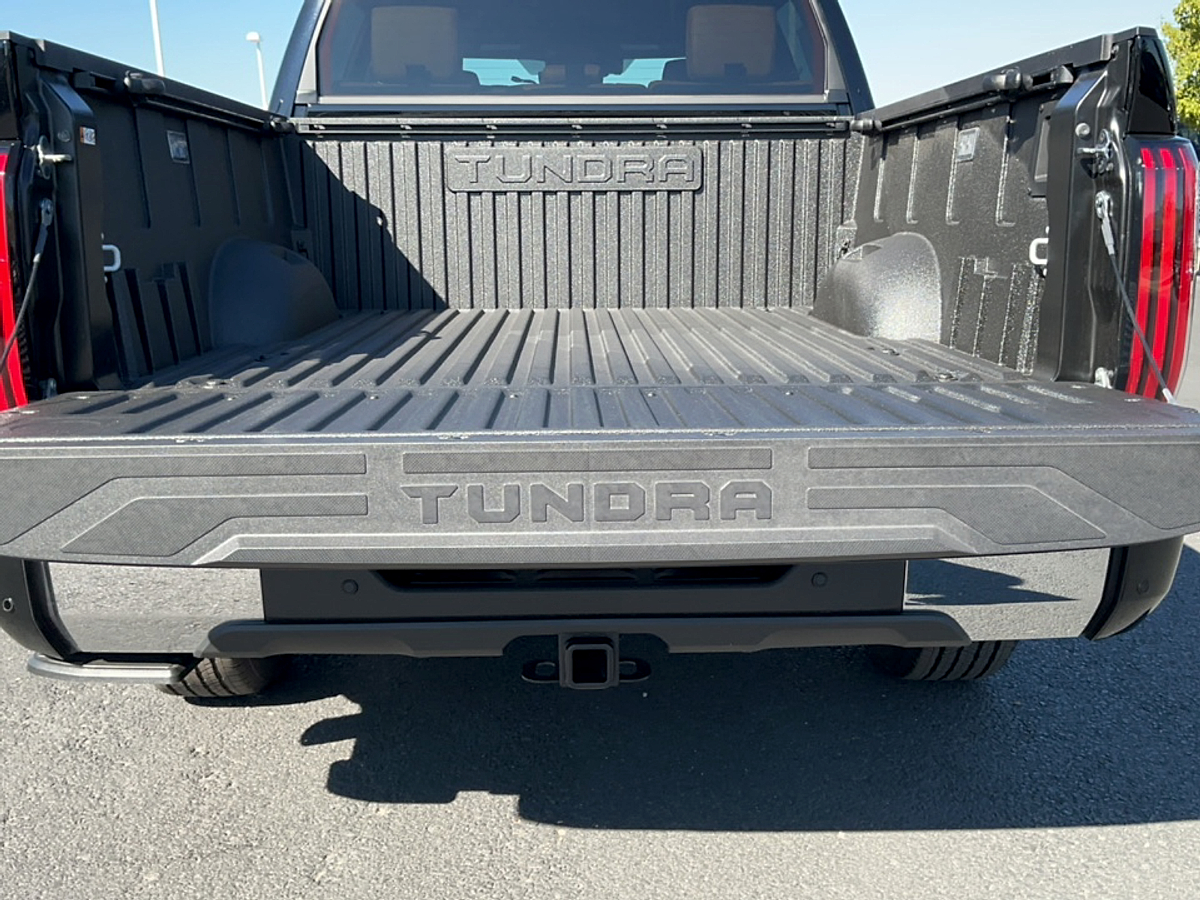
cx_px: 600
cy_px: 450
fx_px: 1040
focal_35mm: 30
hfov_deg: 60.0
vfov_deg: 46.8
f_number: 1.8
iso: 25
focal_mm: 3
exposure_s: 1/473
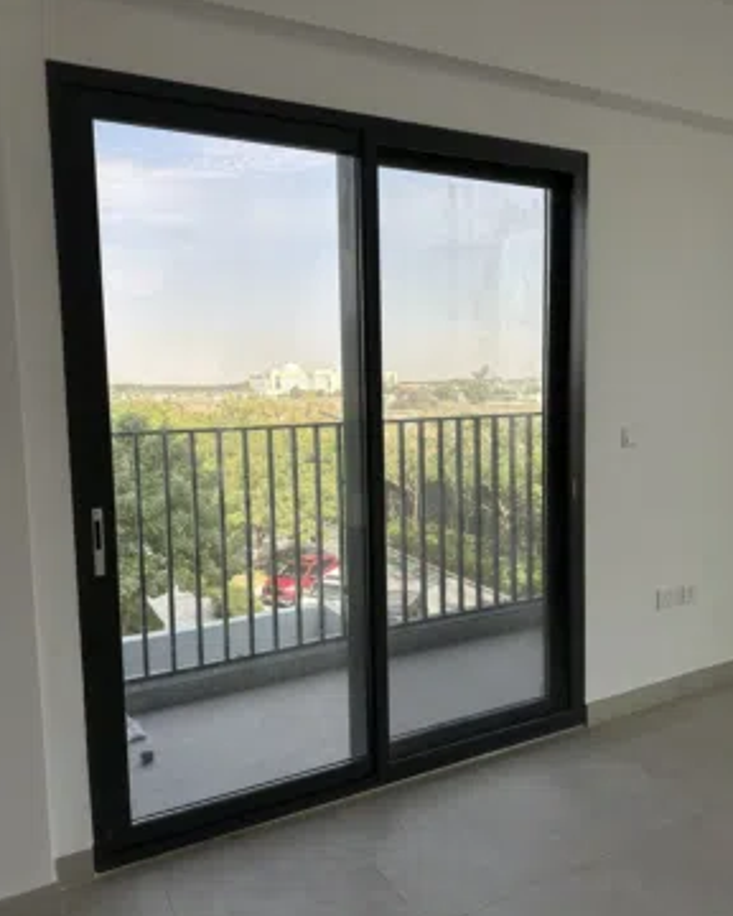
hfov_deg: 54.9
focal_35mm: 26
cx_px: 372
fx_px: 705
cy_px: 453
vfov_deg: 66.0
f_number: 1.78
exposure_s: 1/779
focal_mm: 6.86
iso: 80
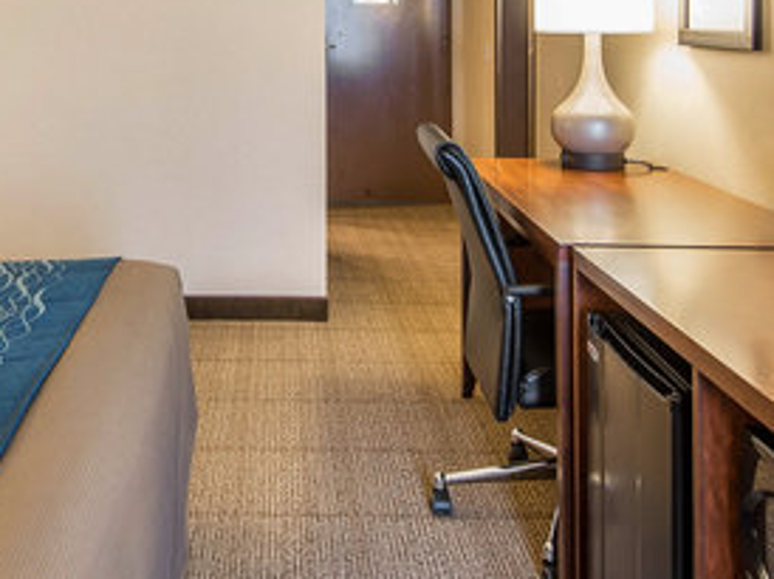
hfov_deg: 41.6
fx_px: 1005
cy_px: 14
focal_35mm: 45
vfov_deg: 30.1
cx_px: 257
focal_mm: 16
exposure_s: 1/4
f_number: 8
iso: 400
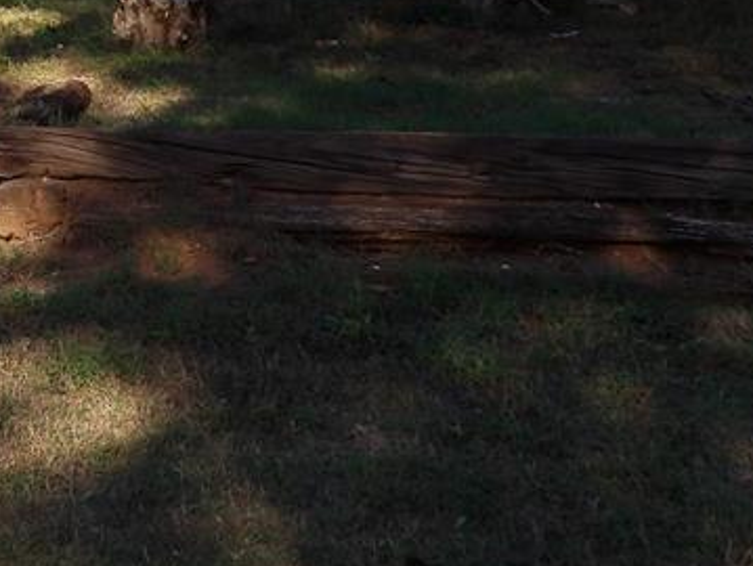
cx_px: -289
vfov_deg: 15.0
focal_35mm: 94
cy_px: -197
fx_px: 2047
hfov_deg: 18.9
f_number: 3.6
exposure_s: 1/441
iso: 100
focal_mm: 5.9
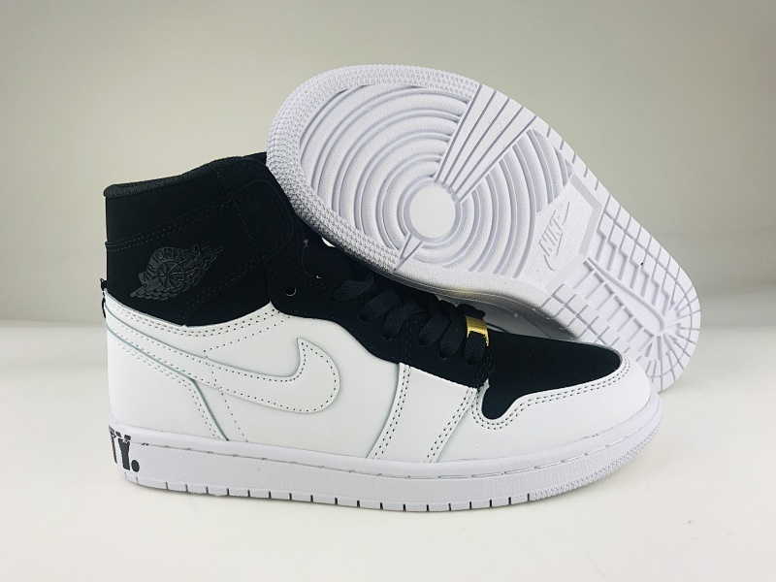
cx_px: 388
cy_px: 291
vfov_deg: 49.7
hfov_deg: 63.4
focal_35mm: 28
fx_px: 628
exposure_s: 1/275
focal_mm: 3.99
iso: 20
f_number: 1.8
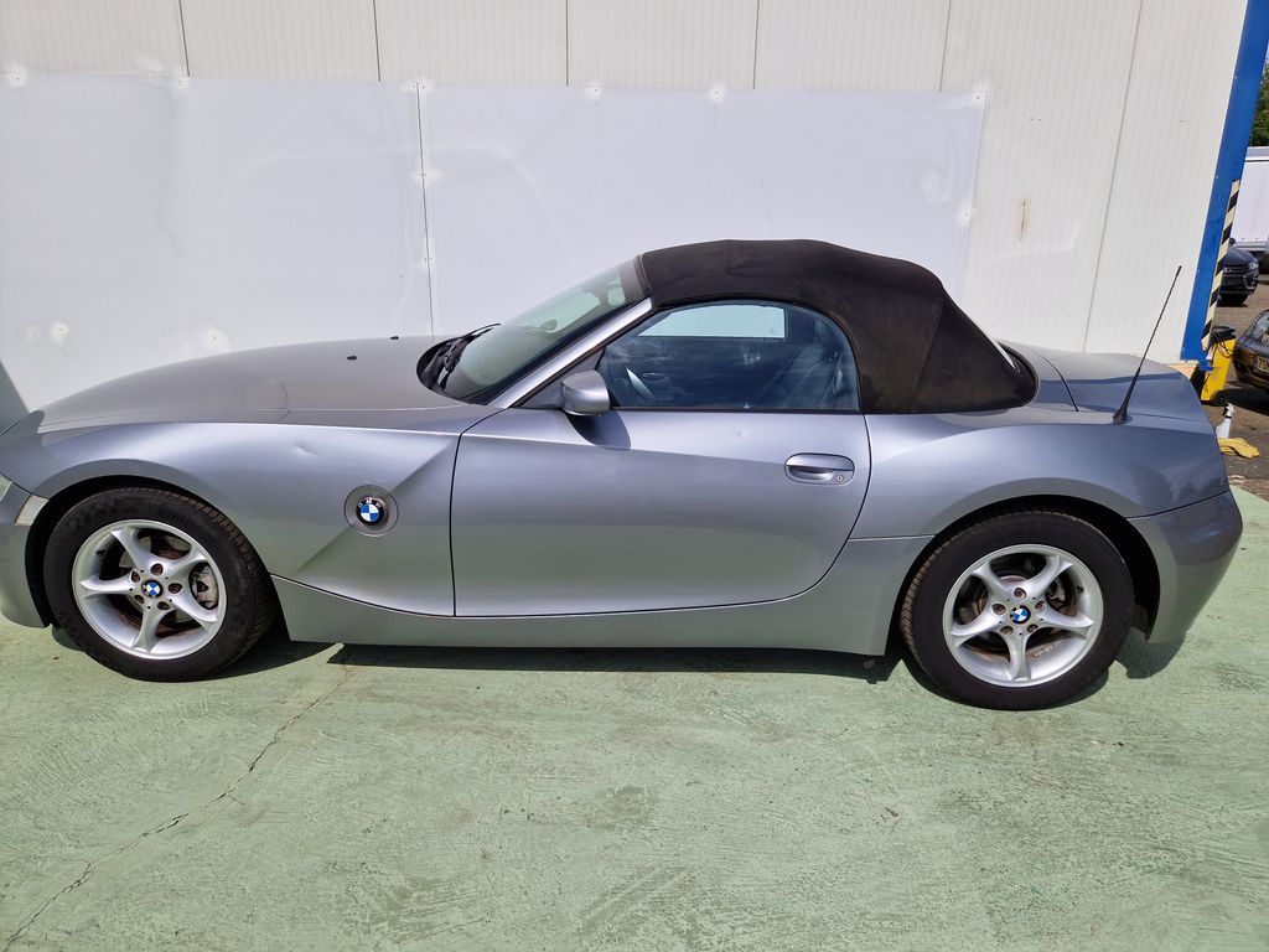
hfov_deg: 73.9
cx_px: 634
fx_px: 843
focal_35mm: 23
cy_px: 476
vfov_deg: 58.9
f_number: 1.8
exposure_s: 1/3720
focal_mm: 5.4
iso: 50
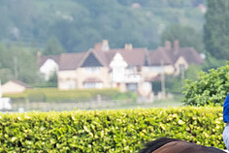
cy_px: 167
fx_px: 5382
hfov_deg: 2.4
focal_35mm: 845
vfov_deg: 1.6
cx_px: 196
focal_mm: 125
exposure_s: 1/1600
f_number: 4
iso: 400
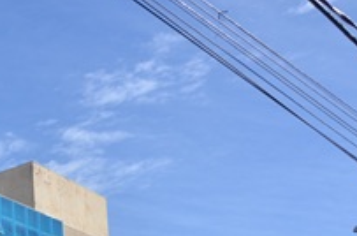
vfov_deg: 15.8
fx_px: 791
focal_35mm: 80
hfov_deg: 22.7
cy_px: 339
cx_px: -107
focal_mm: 18
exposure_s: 1/320
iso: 100
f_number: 9
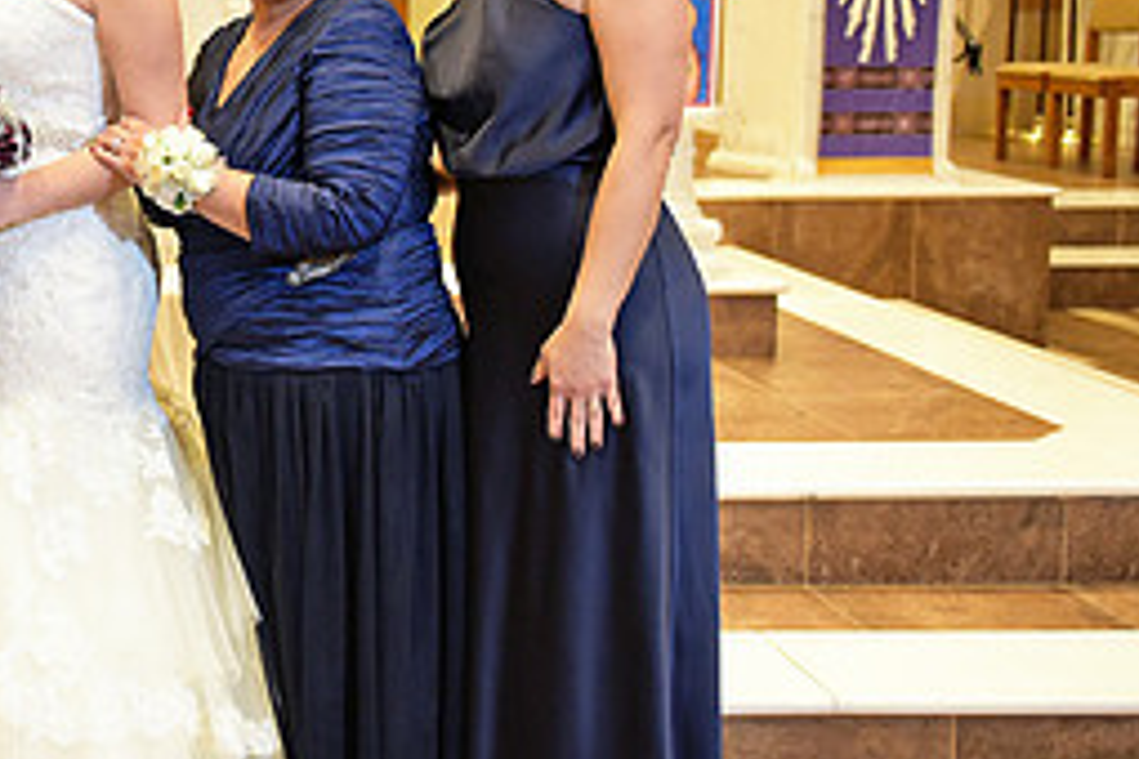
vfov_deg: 20.5
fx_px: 2088
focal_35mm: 66
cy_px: 230
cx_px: -67
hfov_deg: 28.2
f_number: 2.8
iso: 2000
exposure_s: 1/160
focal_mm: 29
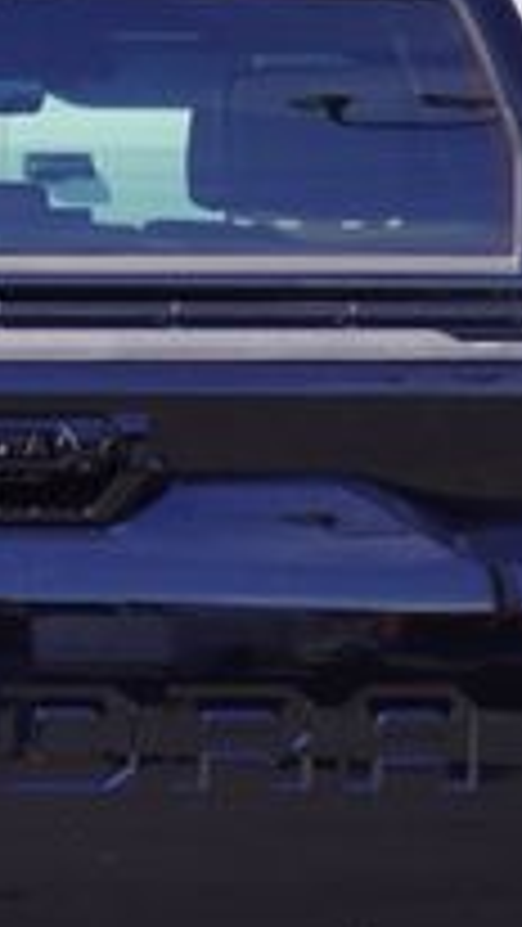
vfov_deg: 10.7
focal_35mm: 201
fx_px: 4933
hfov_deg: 6.0
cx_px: -54
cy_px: 765
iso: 100
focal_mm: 41
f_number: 7.1
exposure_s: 1/100
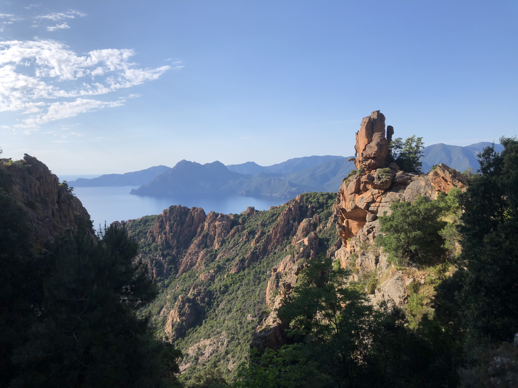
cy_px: 194
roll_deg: +2.2
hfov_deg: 63.4
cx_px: 259
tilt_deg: -3.9
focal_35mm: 28
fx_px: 419
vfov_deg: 49.7
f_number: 1.8
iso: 20
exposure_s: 1/2857
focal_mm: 4
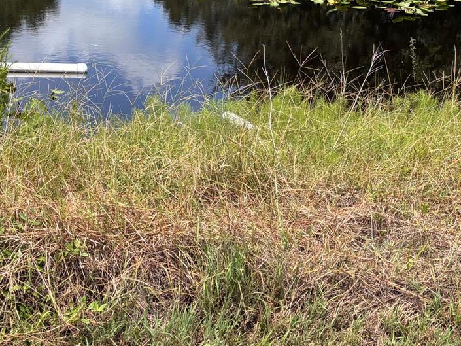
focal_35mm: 59
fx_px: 786
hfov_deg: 32.2
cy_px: 55
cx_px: 123
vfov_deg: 24.3
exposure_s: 1/1845
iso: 50
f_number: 1.6
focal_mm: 5.96
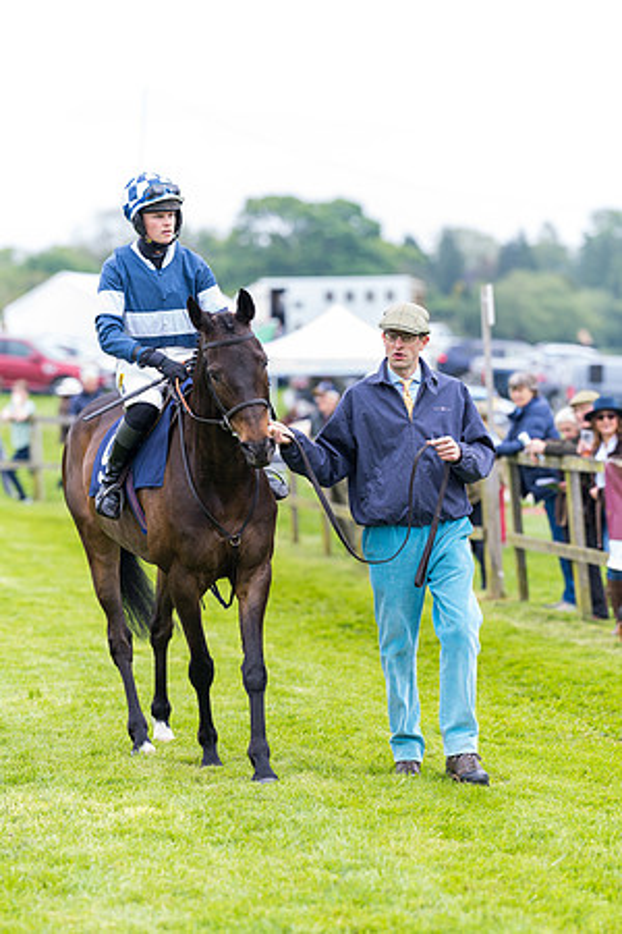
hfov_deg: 10.2
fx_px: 3498
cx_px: 311
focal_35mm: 135
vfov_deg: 15.2
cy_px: 467
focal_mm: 135
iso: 250
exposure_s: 1/500
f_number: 2.8
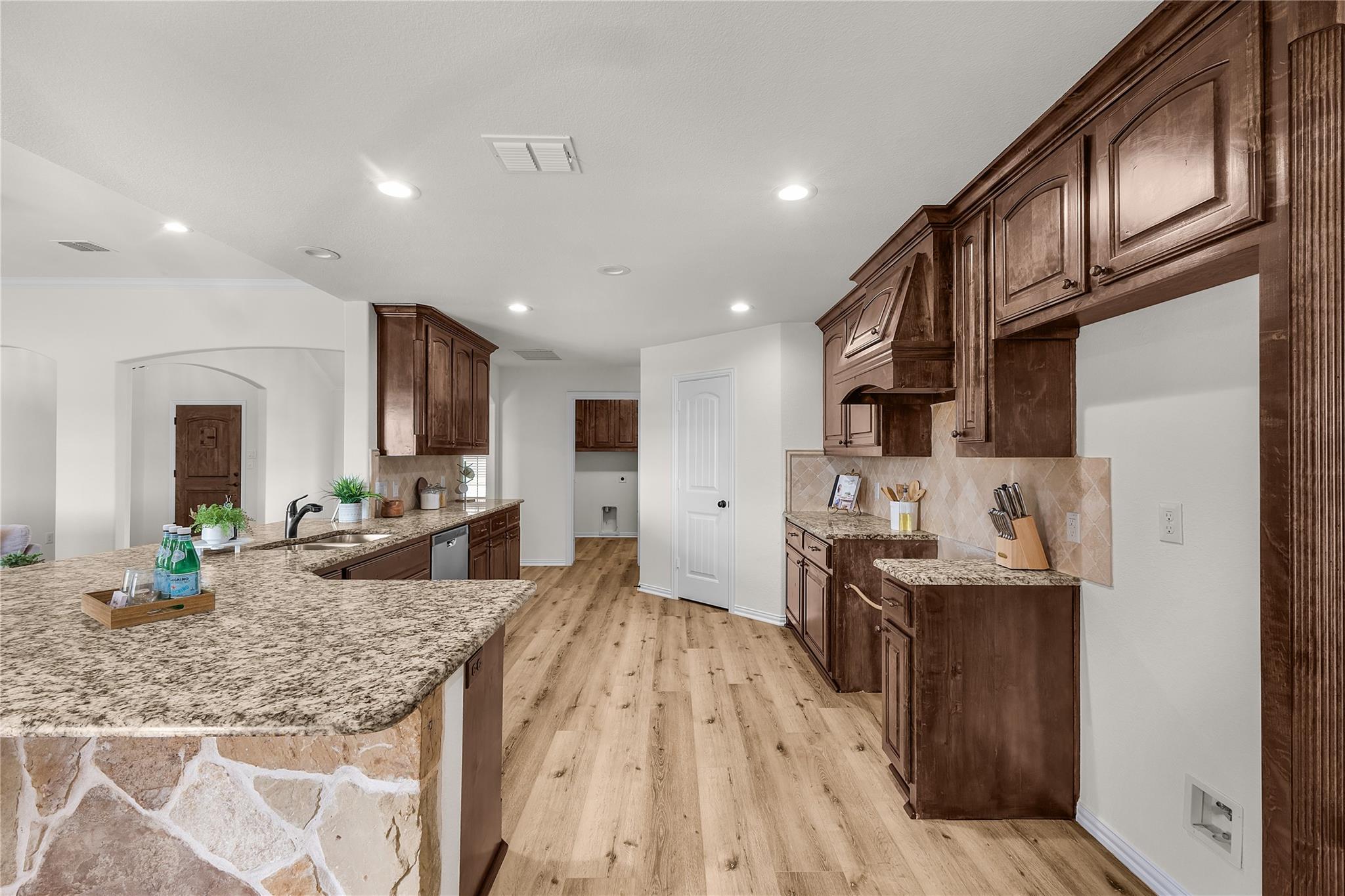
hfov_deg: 100.4
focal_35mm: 15
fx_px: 560
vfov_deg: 77.3
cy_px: 448
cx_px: 672
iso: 160
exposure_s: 1/2
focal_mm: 10
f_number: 8
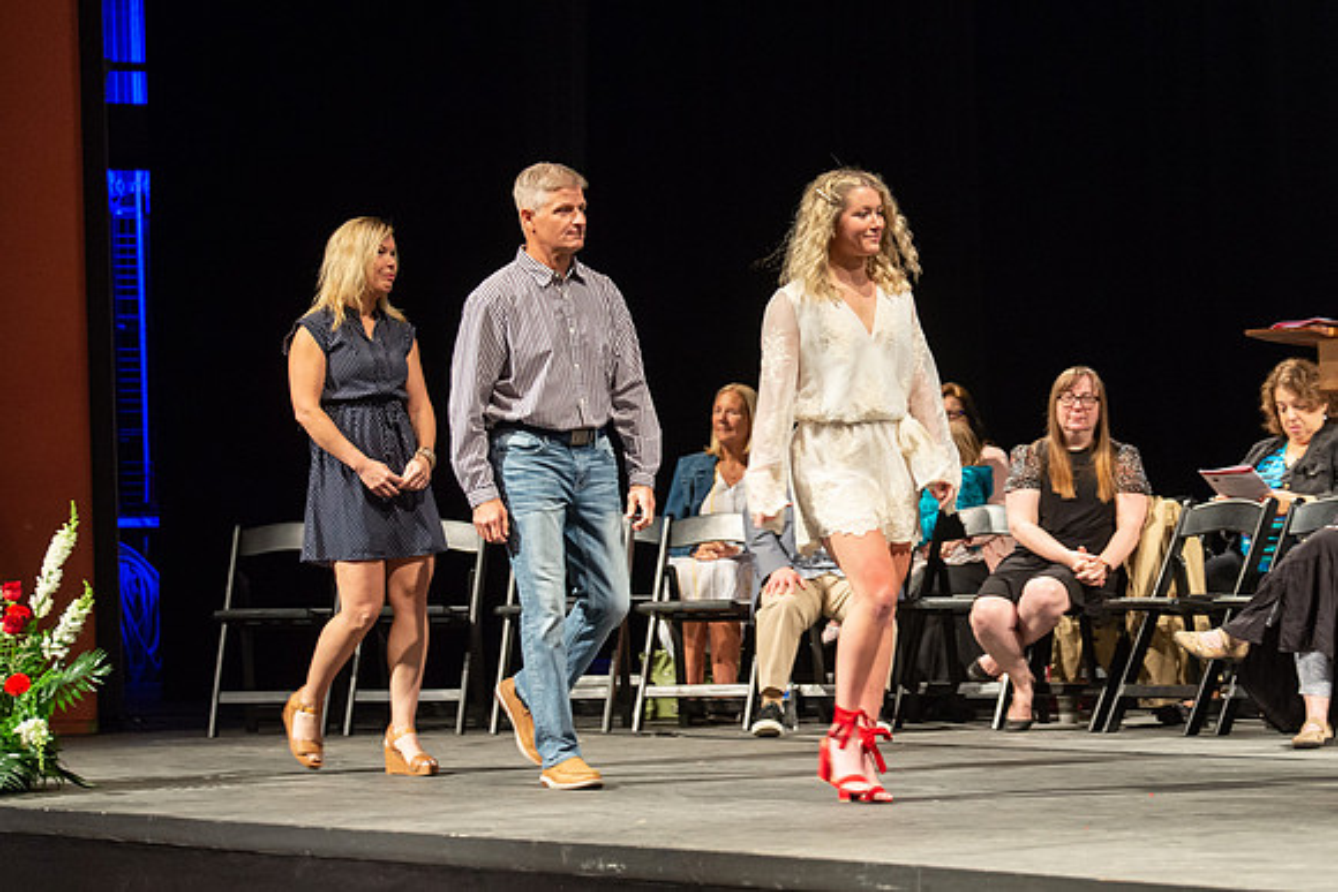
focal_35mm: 136
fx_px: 5054
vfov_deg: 10.1
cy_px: 446
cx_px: 855
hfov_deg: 15.1
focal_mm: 105
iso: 1600
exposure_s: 1/100
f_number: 4
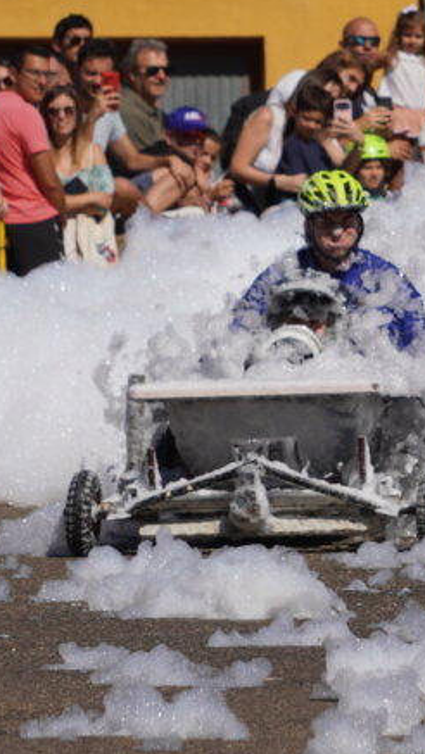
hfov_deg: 2.6
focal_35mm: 474
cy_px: 227
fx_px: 9481
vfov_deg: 4.6
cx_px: 392
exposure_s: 1/1600
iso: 100
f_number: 5.6
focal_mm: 103
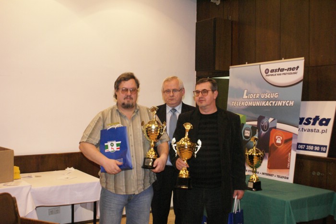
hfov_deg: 49.5
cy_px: 112
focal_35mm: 39
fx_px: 364
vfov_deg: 34.3
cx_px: 168
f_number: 4.5
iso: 1600
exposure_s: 1/25
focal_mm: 26
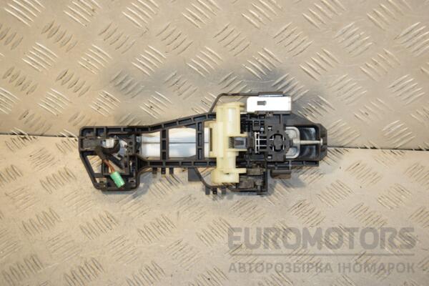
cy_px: 143
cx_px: 214
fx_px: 626
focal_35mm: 52
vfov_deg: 25.8
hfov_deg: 37.9
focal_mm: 35
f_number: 7.1
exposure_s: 1/200
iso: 800
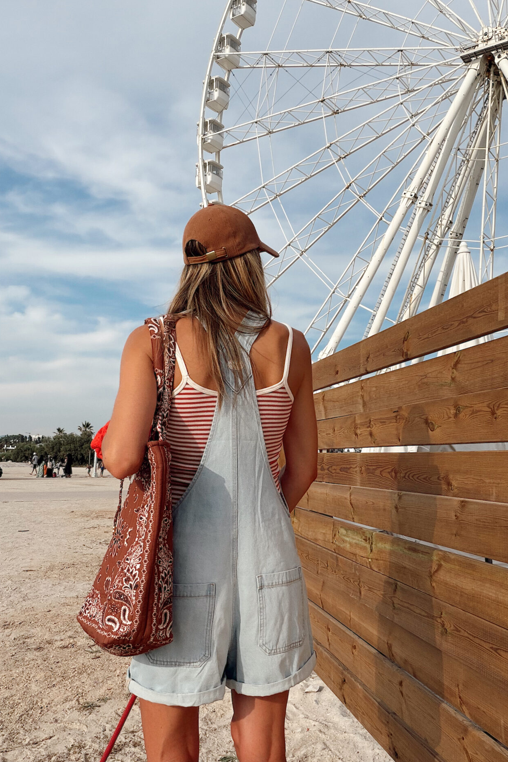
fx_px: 677
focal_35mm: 32
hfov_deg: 41.1
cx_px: 278
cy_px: 383
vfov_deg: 58.7
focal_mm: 2.71
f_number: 1.9
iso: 25
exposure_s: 1/1938
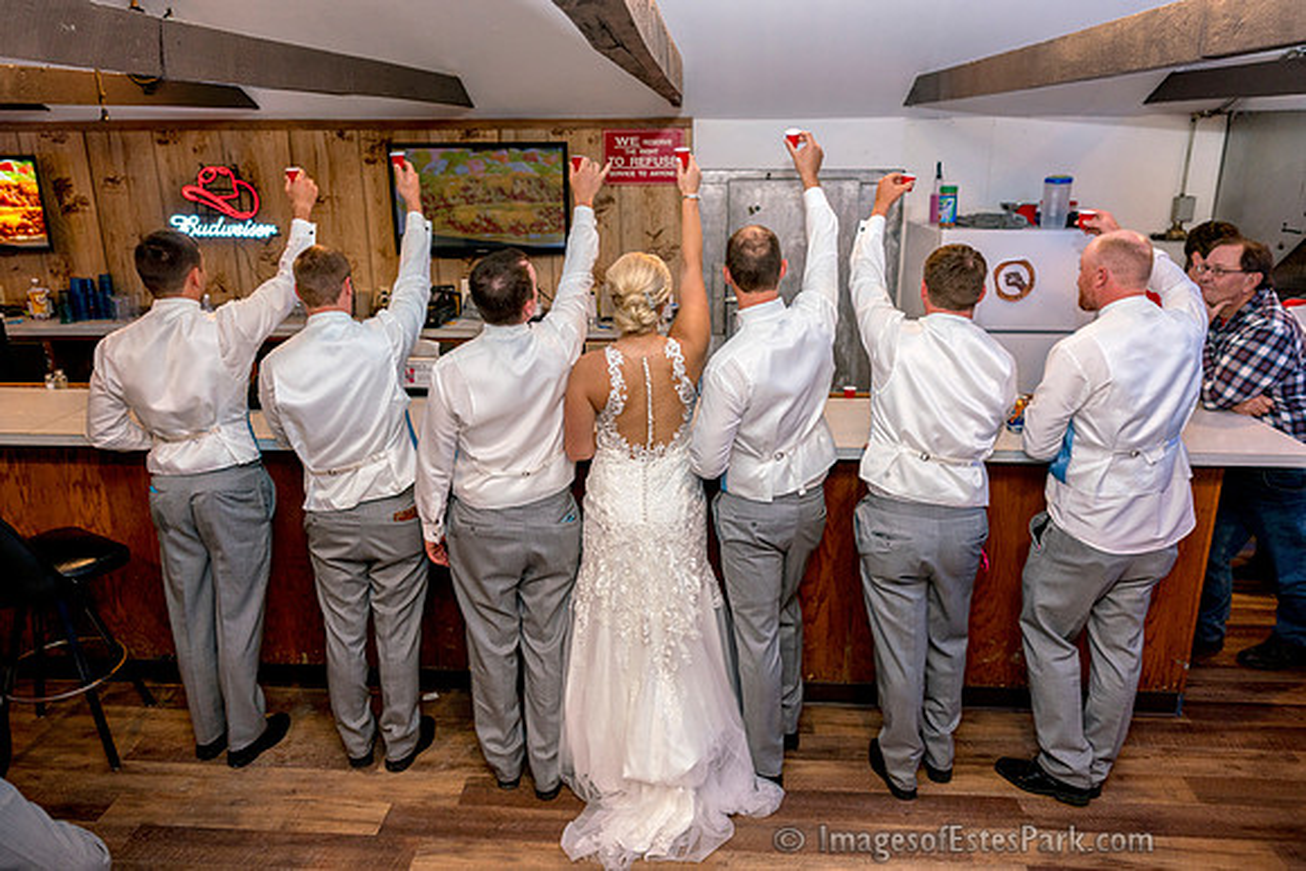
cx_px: 653
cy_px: 436
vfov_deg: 53.2
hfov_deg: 73.7
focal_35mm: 24
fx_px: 871
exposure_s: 1/125
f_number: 3.2
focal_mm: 24
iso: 500
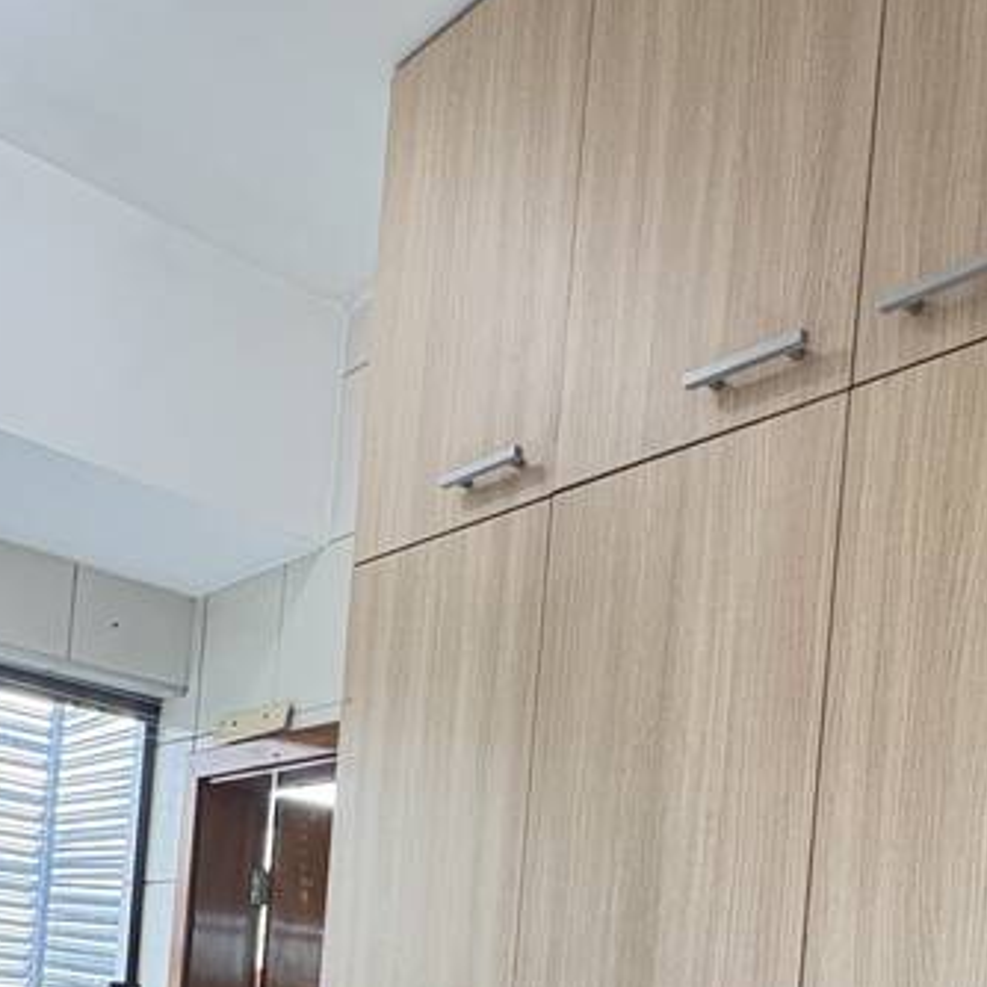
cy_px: 1017
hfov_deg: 41.8
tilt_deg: +0.2
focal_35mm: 40
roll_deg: -4.5
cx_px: 440
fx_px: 1290
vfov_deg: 36.9
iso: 400
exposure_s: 1/60
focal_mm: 2.22
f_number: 2.2
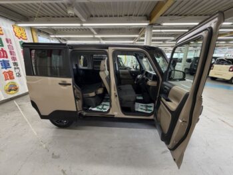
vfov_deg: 85.7
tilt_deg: -16.2
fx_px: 94
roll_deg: +0.1
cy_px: 88
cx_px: 116
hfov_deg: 102.0
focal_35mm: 14
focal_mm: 2.22
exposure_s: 1/50
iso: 200
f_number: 2.2
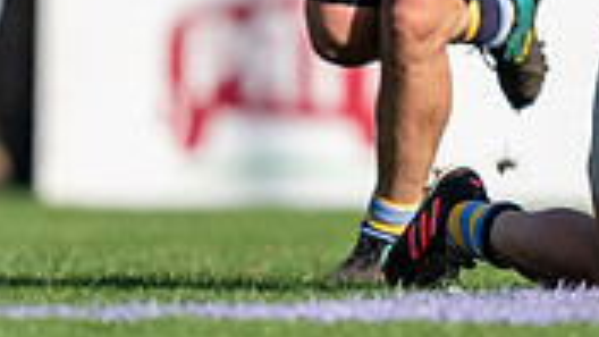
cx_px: 950
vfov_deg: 0.5
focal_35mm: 2573
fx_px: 40867
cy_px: -272
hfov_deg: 0.8
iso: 100
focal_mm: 400
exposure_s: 1/1250
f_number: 2.8
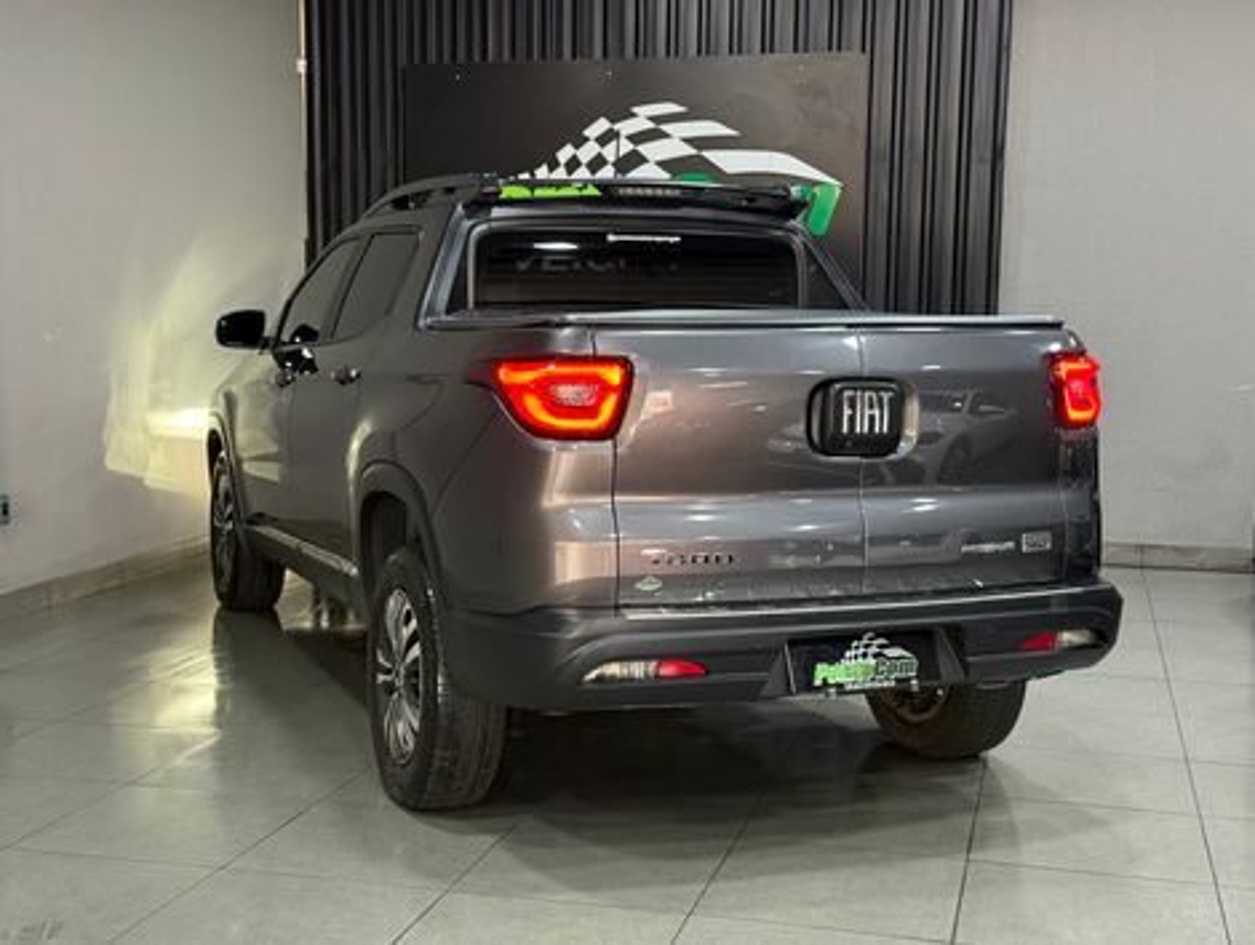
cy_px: 472
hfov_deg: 39.6
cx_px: 628
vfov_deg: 30.3
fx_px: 1743
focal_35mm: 48
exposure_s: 1/40
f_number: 1.78
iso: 250
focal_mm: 6.76
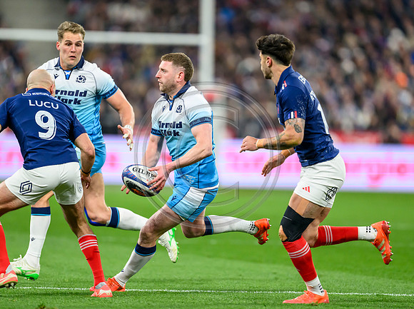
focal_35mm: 459
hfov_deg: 4.3
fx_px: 5478
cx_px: 246
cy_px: 145
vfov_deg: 3.2
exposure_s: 1/2500
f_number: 2.8
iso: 3200
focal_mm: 400
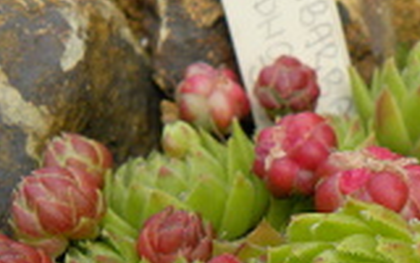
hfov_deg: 15.5
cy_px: 452
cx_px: 496
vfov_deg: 9.6
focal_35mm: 130
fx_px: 1488
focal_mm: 7.3
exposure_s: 1/320
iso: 100
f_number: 3.2
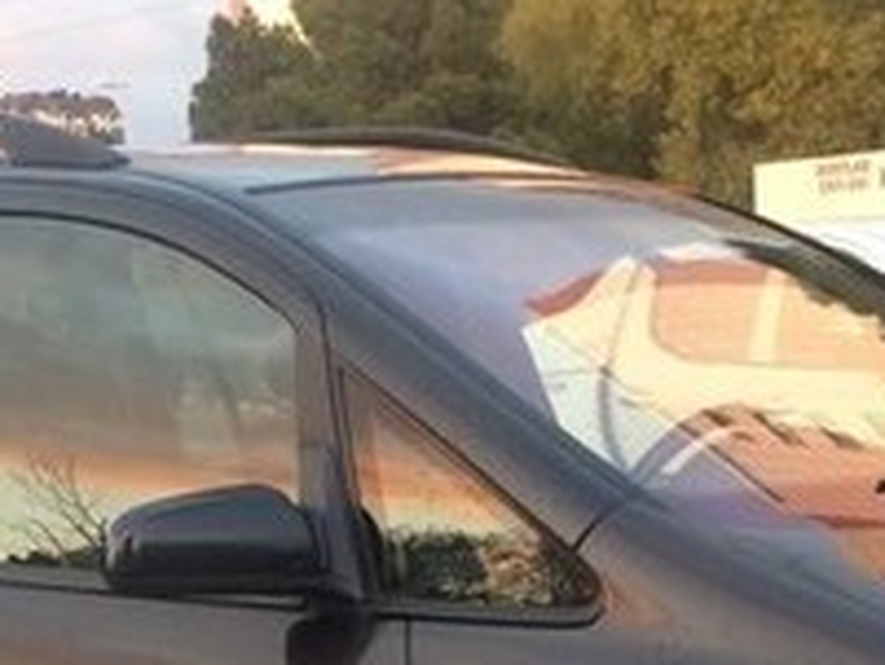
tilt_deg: -12.2
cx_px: 458
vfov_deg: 14.9
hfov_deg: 20.6
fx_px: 2430
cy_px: 874
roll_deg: +4.8
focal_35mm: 95
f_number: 2.2
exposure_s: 1/33
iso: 50
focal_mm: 4.15
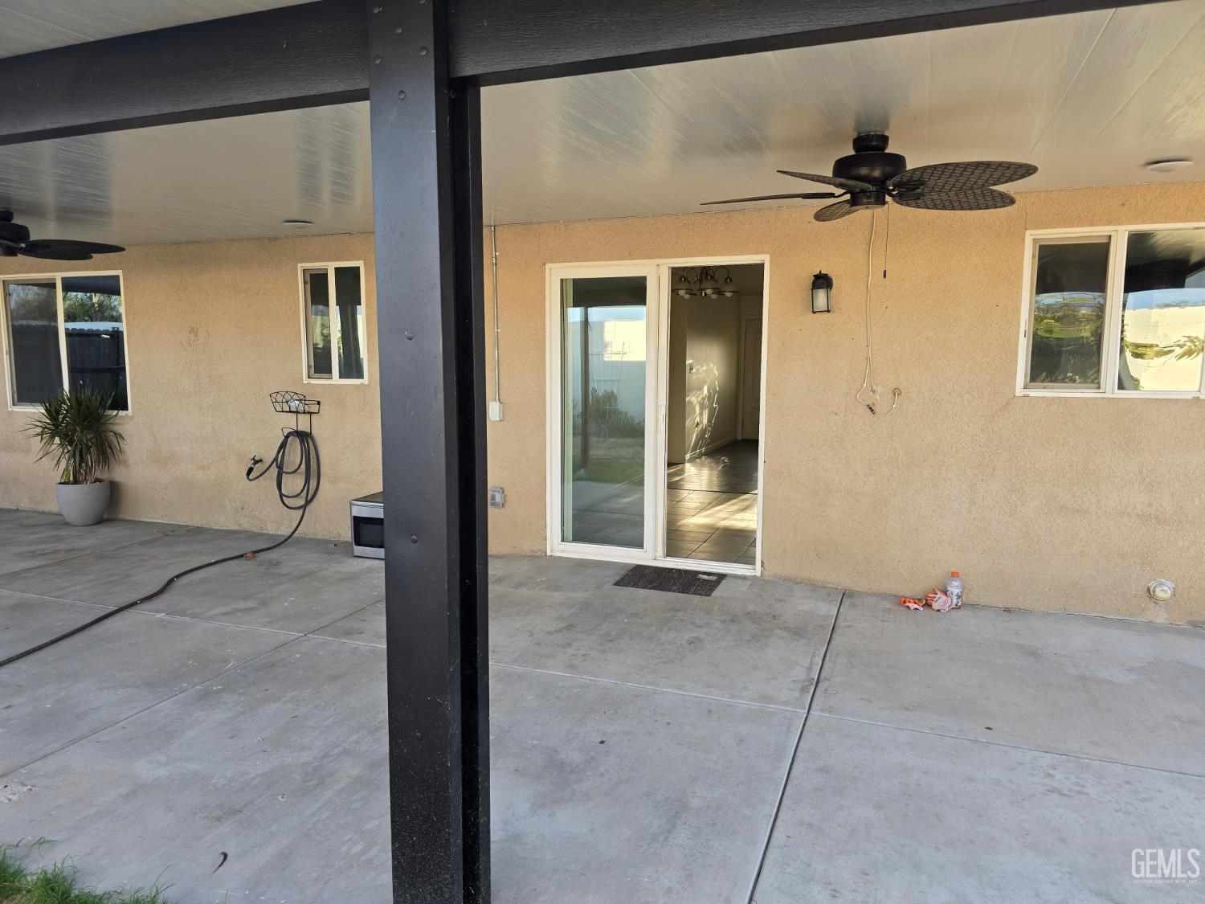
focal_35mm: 23
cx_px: 602
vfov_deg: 58.9
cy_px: 452
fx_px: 801
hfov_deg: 73.9
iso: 50
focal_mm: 6.3
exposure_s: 1/180
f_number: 1.7
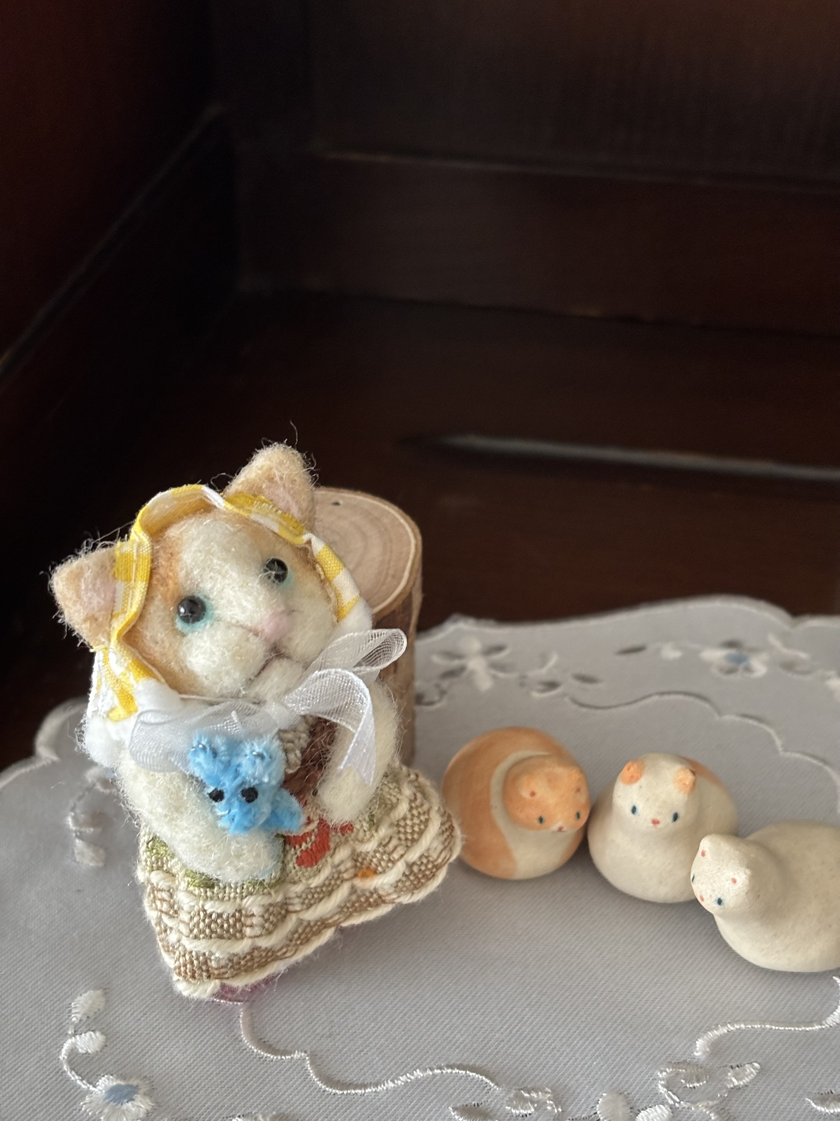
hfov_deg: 28.0
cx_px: 420
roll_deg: -1.3
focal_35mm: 52
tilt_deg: -33.8
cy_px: 560
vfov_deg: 36.8
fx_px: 1682
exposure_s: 1/40
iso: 320
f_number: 1.6
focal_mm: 5.96
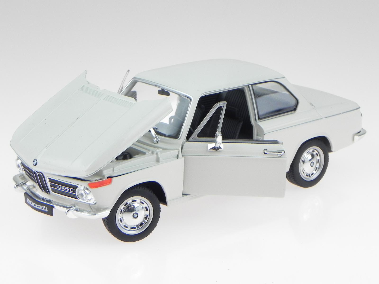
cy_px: 142
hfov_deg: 18.7
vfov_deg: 14.1
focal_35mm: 105
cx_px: 190
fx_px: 1150
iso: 160
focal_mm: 18.8
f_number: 7.1
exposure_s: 1/31.1
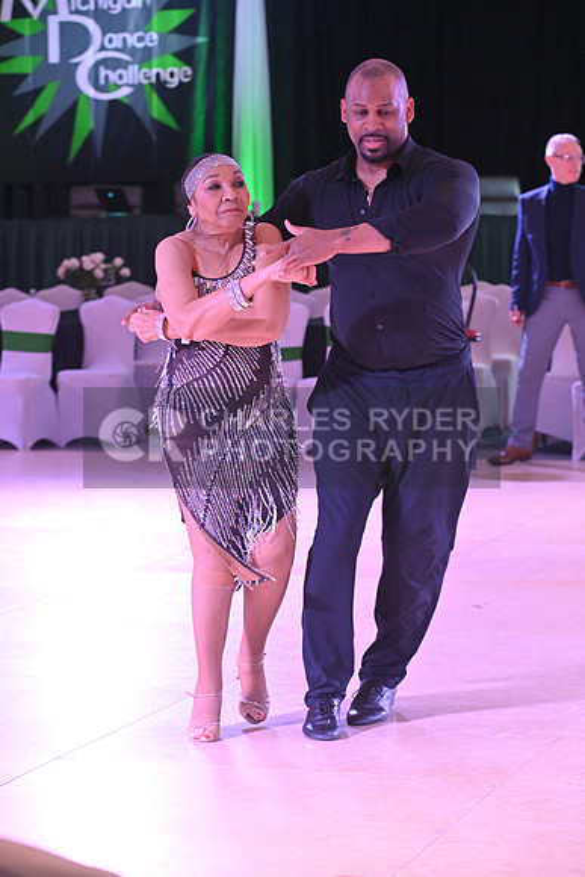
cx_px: 292
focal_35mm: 110
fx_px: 2679
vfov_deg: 18.6
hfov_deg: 12.5
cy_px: 438
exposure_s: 1/400
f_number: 5.6
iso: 5000
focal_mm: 110
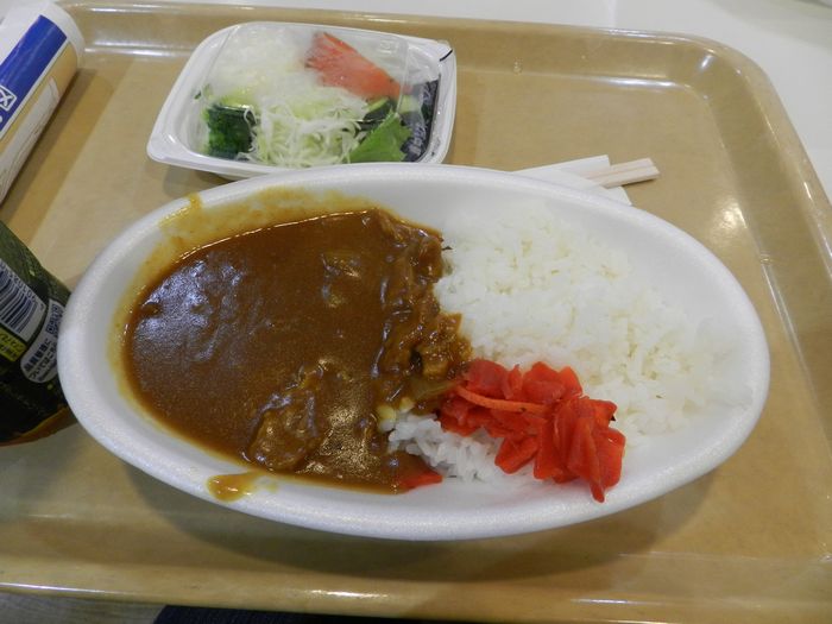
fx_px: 553
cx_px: 416
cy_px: 312
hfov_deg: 73.9
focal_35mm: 23
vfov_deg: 58.9
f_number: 3.4
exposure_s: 1/25
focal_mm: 4
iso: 400
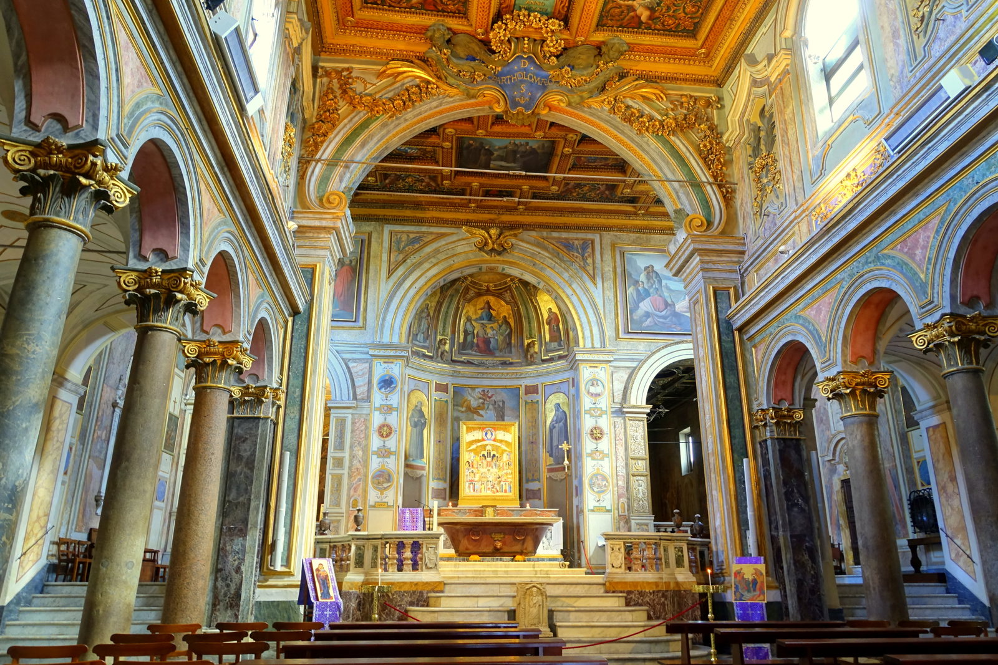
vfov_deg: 53.1
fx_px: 665
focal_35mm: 24
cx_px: 499
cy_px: 332
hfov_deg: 73.7
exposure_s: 1/5
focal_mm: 8.8
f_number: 4
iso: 400
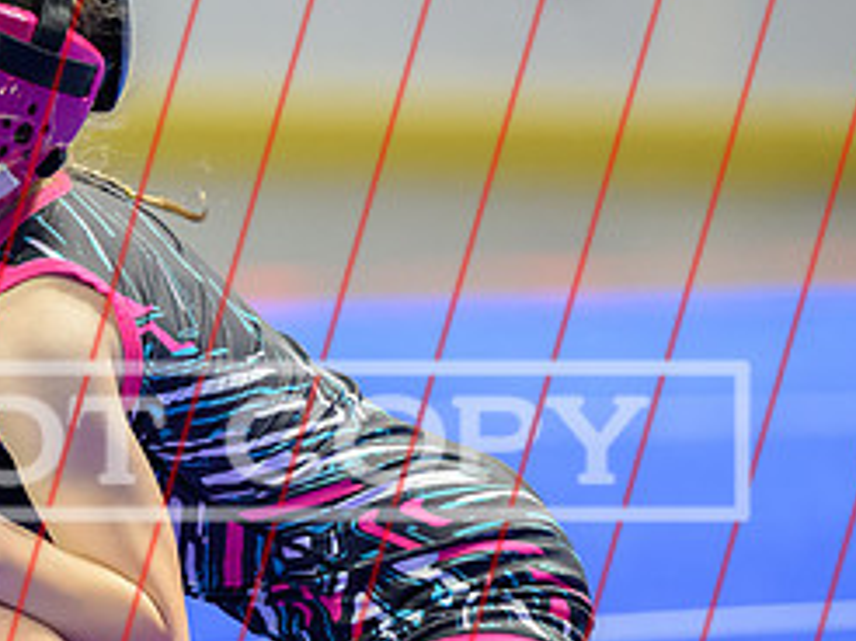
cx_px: 2
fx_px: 12698
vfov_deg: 2.9
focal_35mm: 514
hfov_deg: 3.9
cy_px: 470
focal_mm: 180
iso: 5600
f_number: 2.8
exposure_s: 1/800
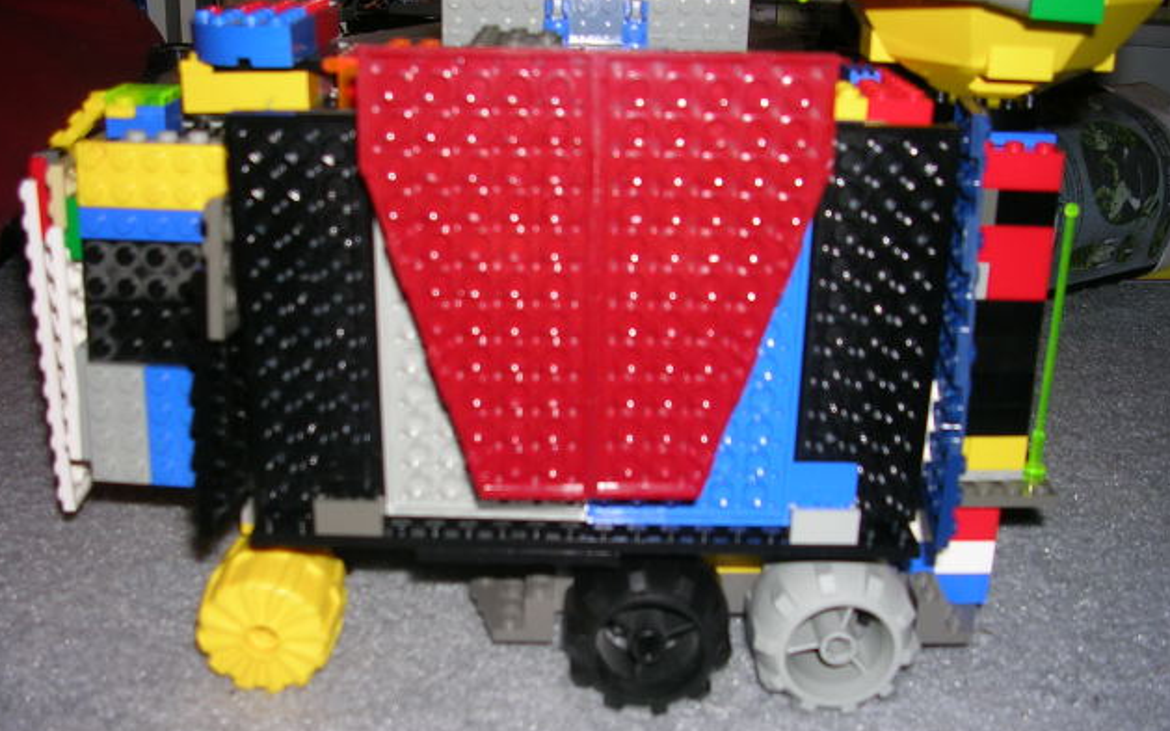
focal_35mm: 41
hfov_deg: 48.2
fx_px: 1307
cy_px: 426
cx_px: 582
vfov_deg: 31.2
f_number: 2.8
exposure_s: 1/60.1
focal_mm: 5.8
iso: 50
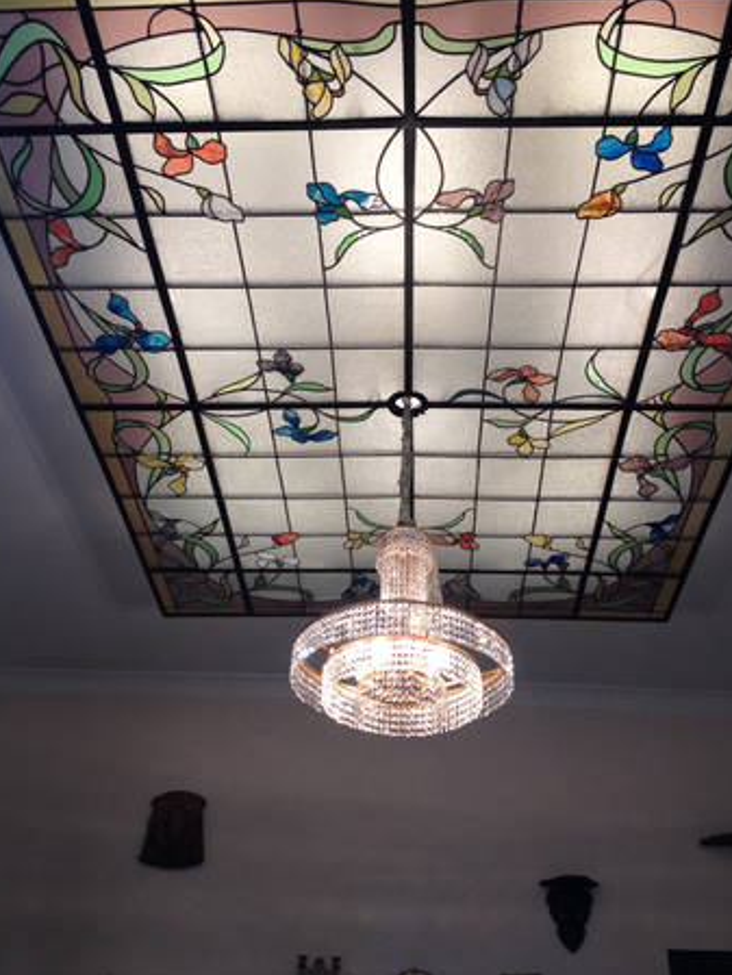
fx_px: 1099
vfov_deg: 47.8
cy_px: 449
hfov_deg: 36.8
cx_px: 383
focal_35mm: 39
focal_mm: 4.28
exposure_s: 1/20
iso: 100
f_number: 2.4
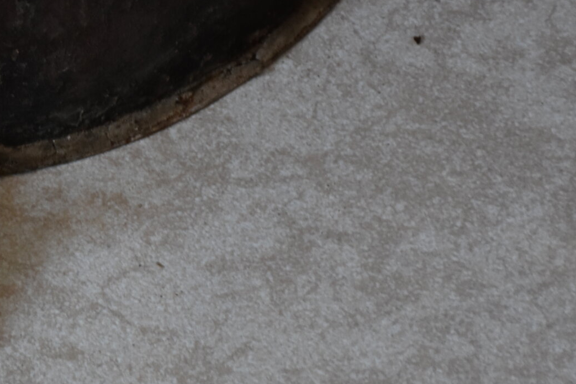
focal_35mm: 243
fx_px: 3887
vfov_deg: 5.7
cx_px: -87
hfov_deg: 8.4
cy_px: 220
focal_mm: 66
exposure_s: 1/60
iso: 800
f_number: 5
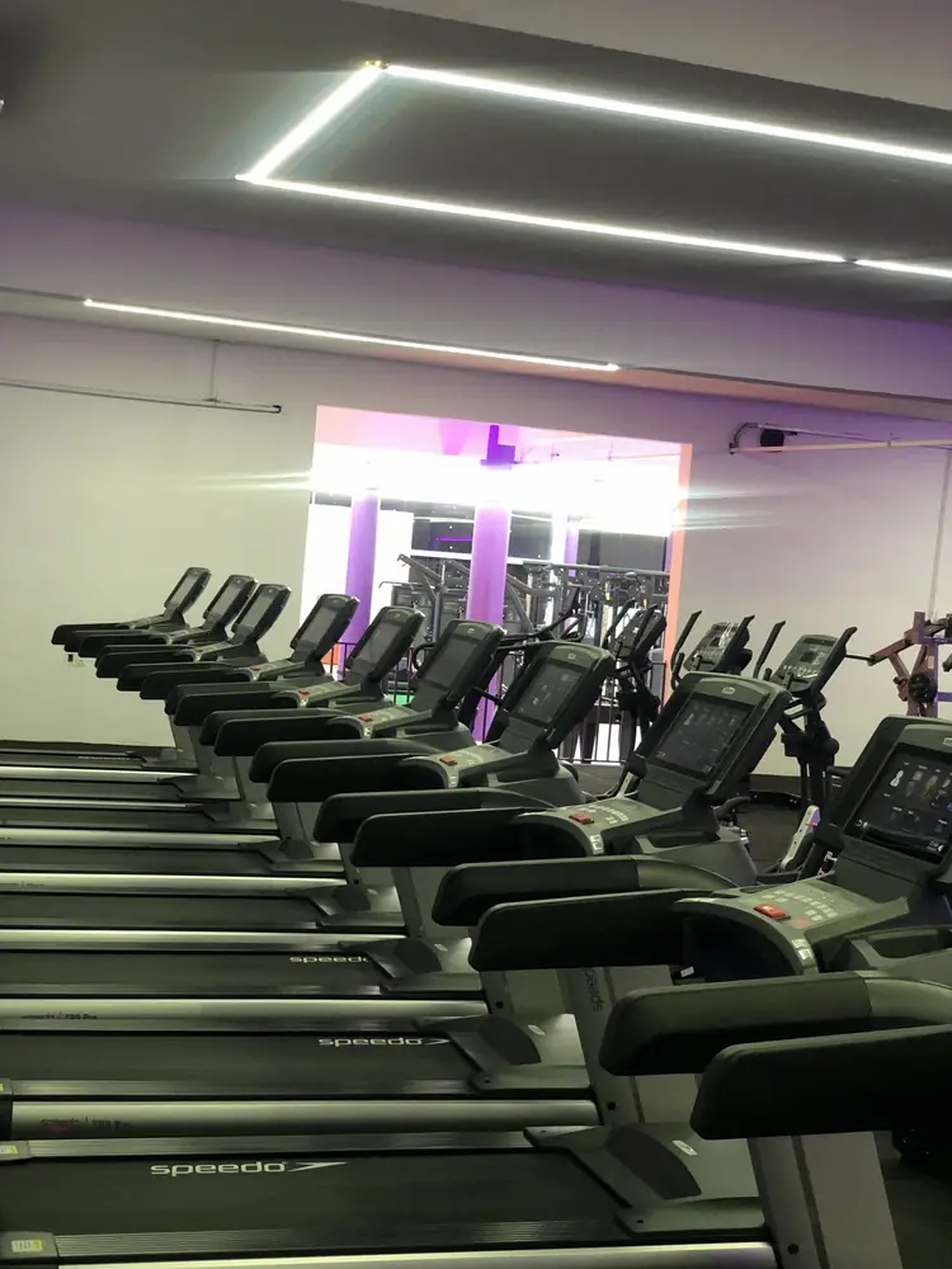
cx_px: 476
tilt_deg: -2.4
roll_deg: -4.2
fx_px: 1907
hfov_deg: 28.0
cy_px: 634
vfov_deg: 36.8
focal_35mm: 52
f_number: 2.4
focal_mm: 6
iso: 160
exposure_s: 1/17
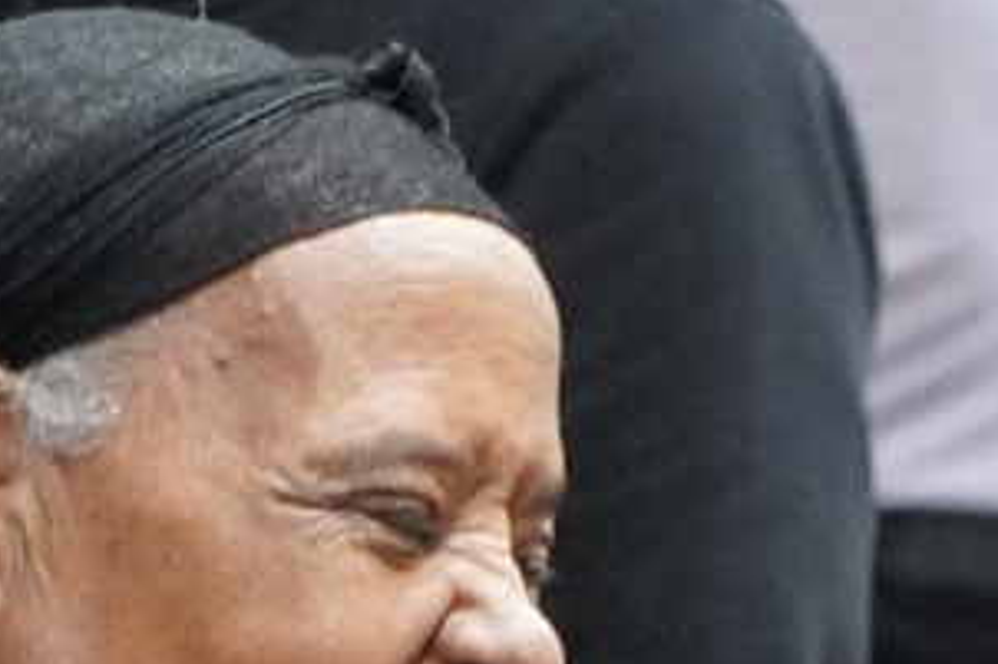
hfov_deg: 2.8
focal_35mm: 736
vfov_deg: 1.9
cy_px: 923
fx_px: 20392
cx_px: 53
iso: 6400
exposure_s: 1/80
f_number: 5
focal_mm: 74
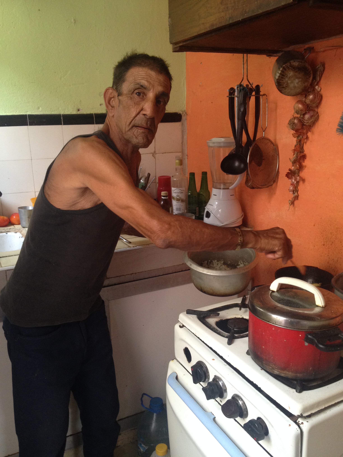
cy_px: 228
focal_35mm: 35
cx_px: 172
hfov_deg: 40.7
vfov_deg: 52.6
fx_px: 462
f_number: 2.4
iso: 160
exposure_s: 1/20
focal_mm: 4.28
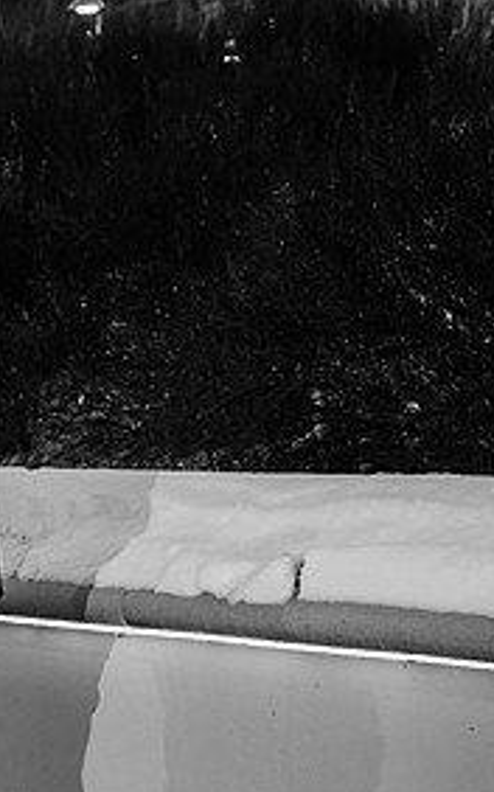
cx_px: -166
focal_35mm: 107
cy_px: 541
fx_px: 2307
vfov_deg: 19.4
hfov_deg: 11.8
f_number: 4.5
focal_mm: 51
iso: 1000
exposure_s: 1/200
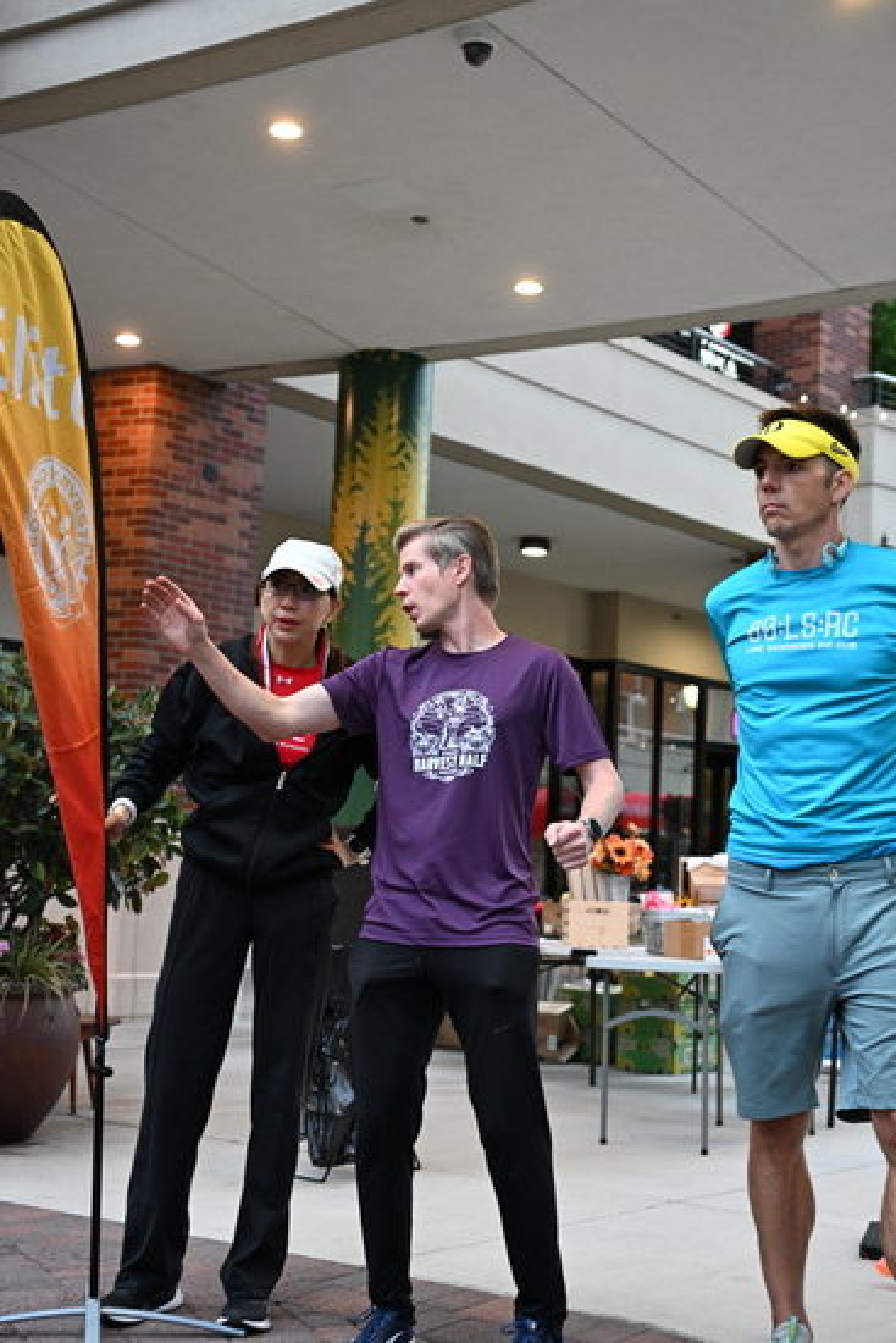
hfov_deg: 29.3
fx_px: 1716
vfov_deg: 42.7
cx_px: 448
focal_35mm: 46
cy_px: 672
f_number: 4
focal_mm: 46
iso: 3200
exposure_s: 1/250
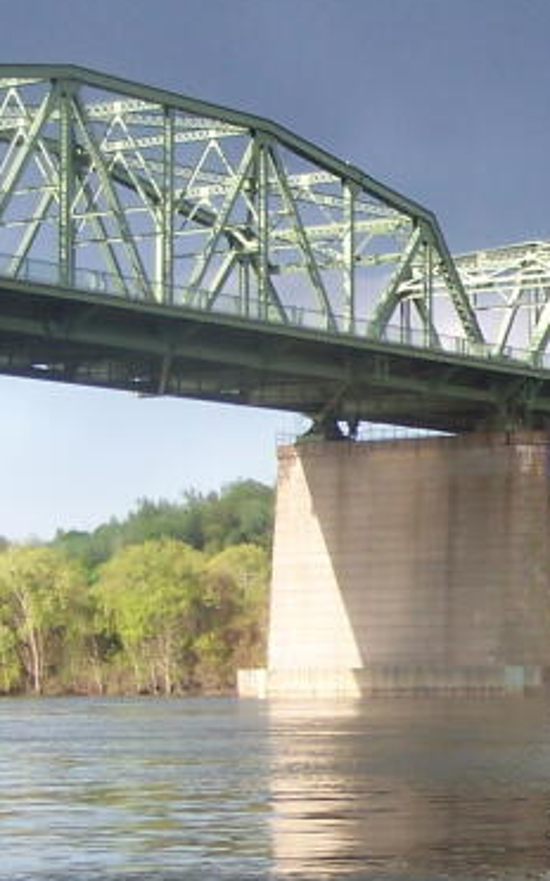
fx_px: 2666
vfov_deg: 18.8
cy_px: 552
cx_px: 903
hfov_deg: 11.2
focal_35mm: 111
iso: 80
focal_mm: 6.3
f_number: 2.8
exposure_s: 1/400
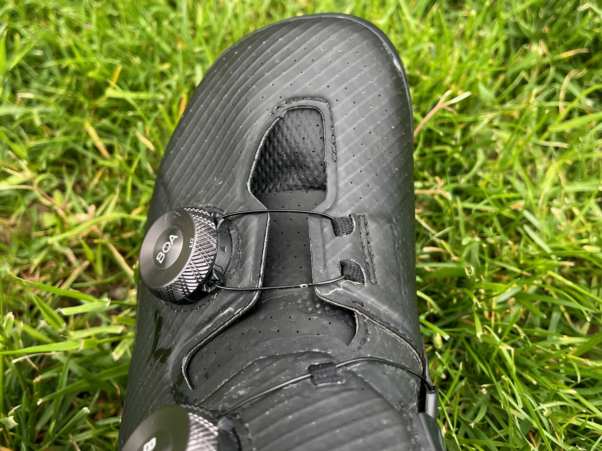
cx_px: 281
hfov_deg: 58.3
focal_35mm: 31
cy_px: 204
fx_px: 539
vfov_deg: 45.4
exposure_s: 1/121
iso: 125
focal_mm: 5.1
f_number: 1.6
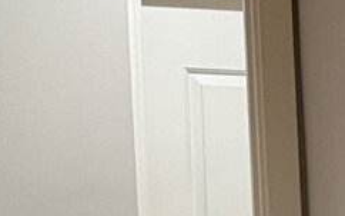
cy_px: 378
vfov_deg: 7.6
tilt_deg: -3.8
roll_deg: +0.7
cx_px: 921
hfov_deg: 10.2
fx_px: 1579
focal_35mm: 168
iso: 160
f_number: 1.78
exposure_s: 1/120
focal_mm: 6.76
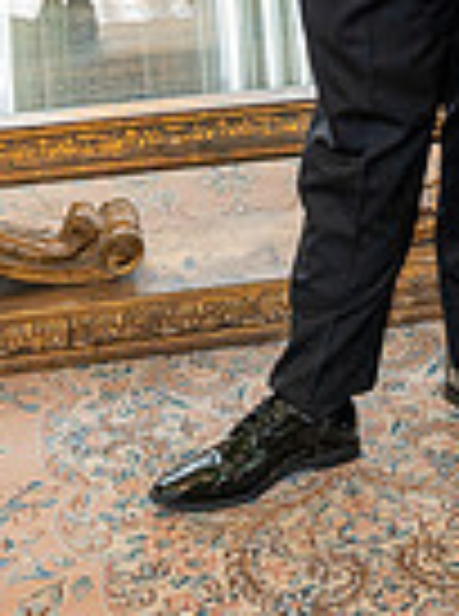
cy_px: -216
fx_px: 2025
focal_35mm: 114
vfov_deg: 16.3
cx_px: 494
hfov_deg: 12.7
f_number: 3.5
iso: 500
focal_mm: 24
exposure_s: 1/160
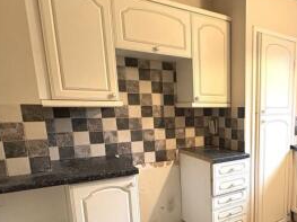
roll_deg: -0.7
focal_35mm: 31
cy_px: 162
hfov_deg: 53.7
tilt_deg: -12.5
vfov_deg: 44.2
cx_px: 246
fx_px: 266
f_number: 2.2
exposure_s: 1/50
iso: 200
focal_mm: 2.22
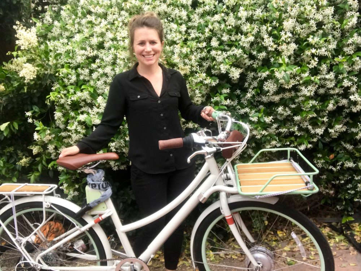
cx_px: 180
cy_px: 136
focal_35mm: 32
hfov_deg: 56.8
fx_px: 334
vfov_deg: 44.2
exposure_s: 1/120
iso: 25
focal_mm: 2.87
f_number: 2.2
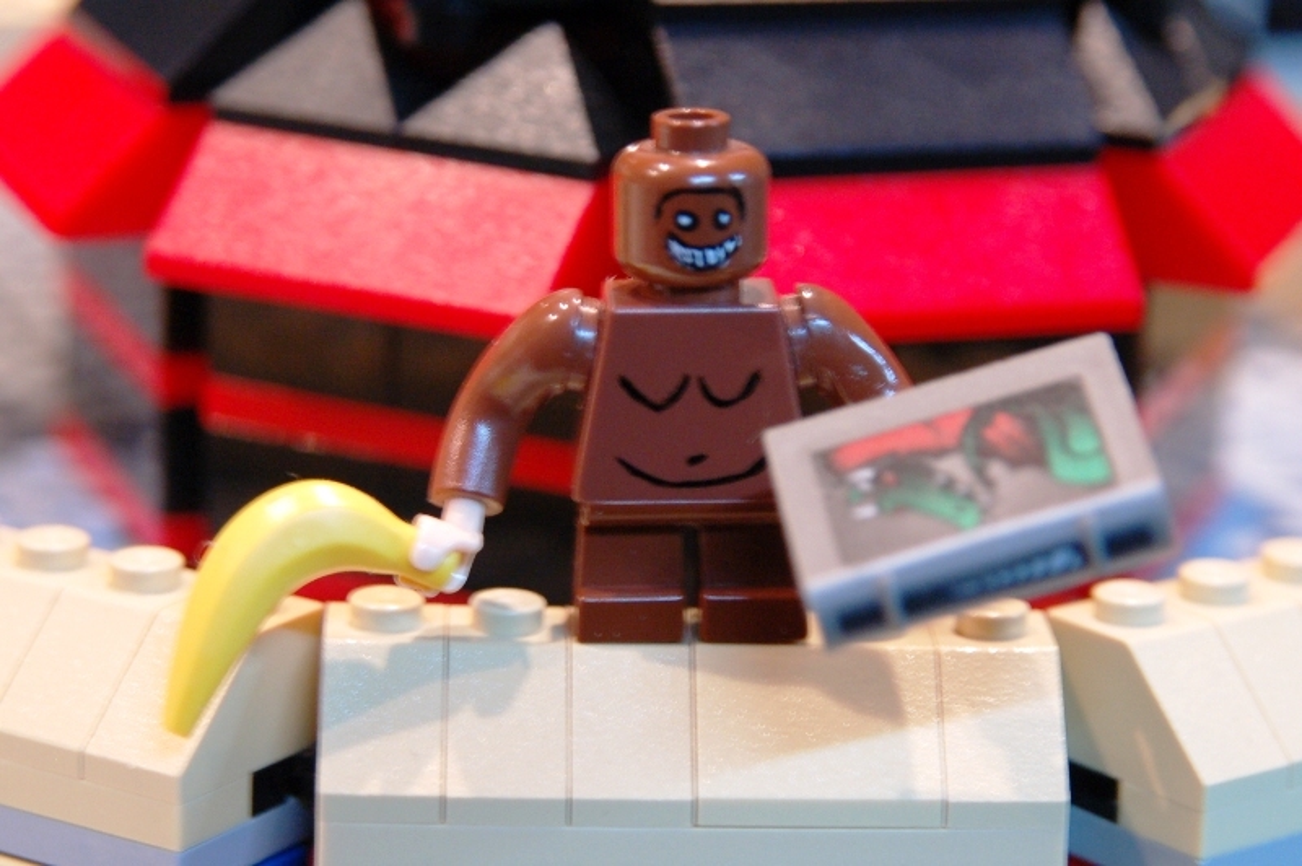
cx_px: 651
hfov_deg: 19.5
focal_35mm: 105
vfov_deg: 13.0
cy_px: 433
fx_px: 3794
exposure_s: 1/10
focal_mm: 70
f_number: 4.5
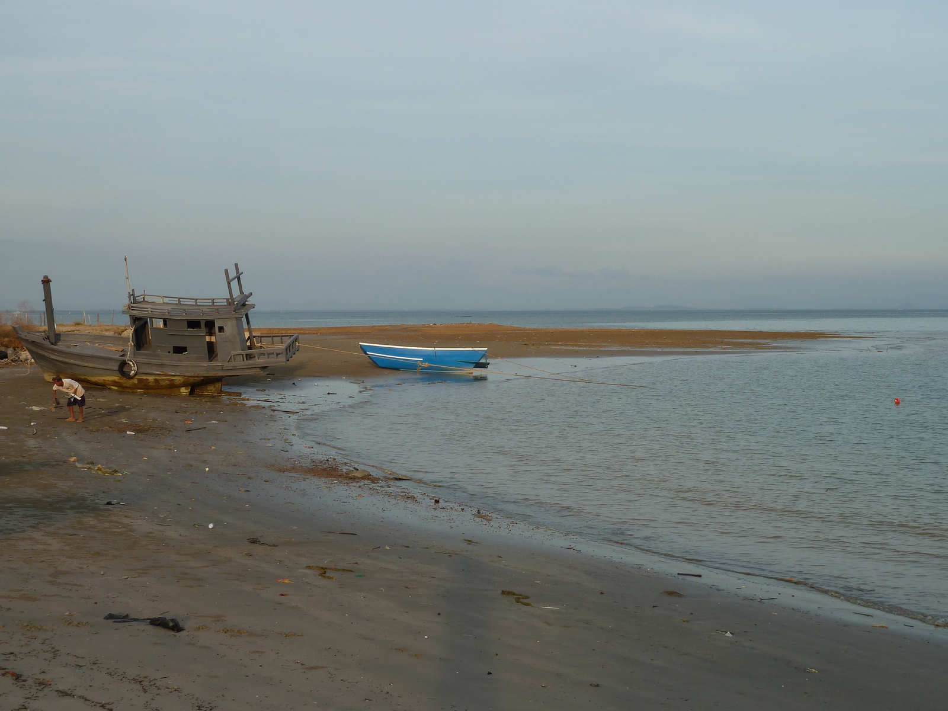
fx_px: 1506
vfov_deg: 26.6
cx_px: 474
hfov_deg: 34.9
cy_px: 356
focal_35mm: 55
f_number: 3.9
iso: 80
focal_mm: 9.1
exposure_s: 1/320
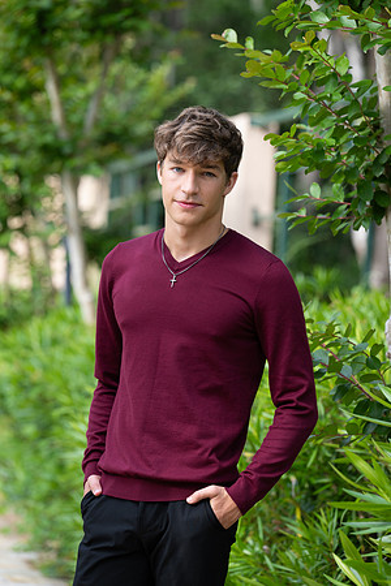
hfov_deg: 8.3
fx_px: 2688
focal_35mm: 165
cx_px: 196
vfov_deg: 12.5
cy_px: 293
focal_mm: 165
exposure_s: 1/200
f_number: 4.5
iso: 80
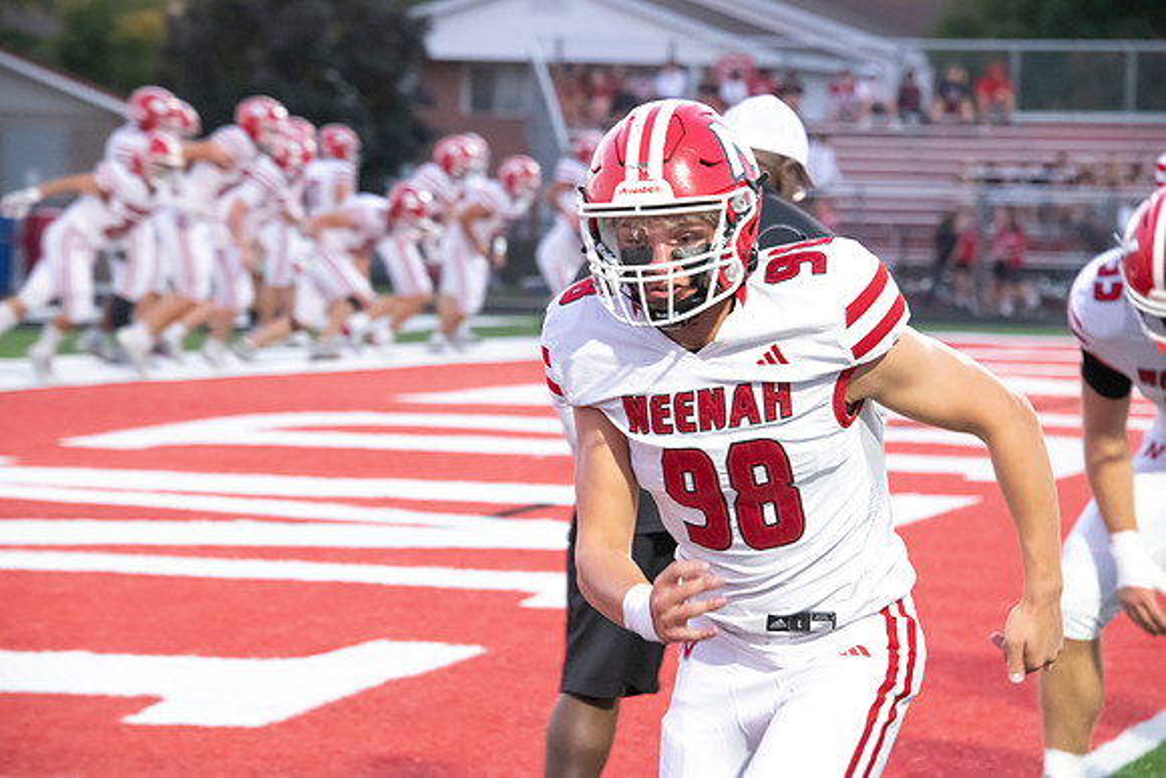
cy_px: 389
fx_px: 6155
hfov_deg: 10.8
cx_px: 583
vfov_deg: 7.2
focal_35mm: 190
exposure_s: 1/200
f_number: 7.1
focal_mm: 190
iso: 10000
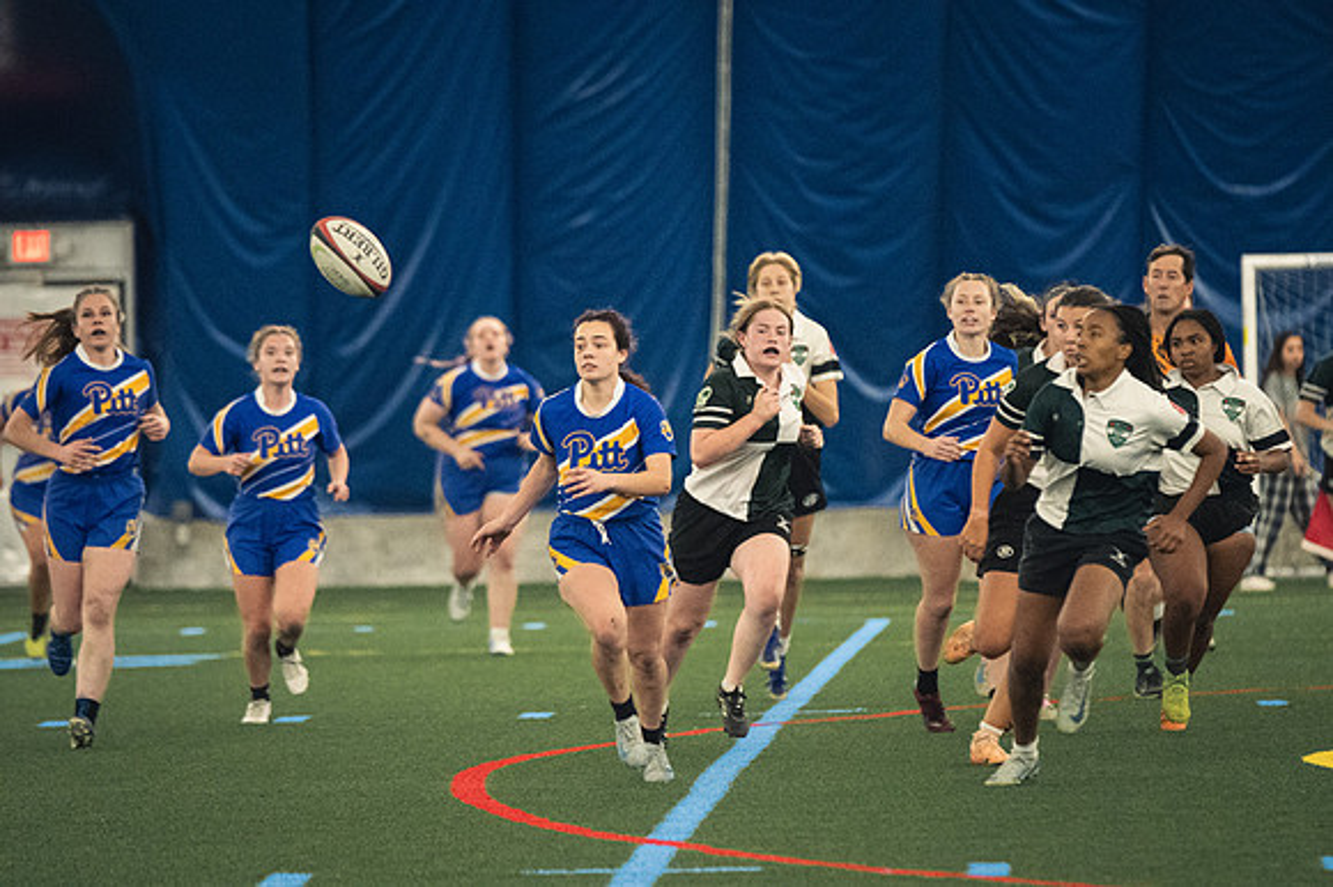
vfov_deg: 4.6
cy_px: 444
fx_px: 11102
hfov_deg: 6.9
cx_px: 666
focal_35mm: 300
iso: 10000
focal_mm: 200
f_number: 2.8
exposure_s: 1/500
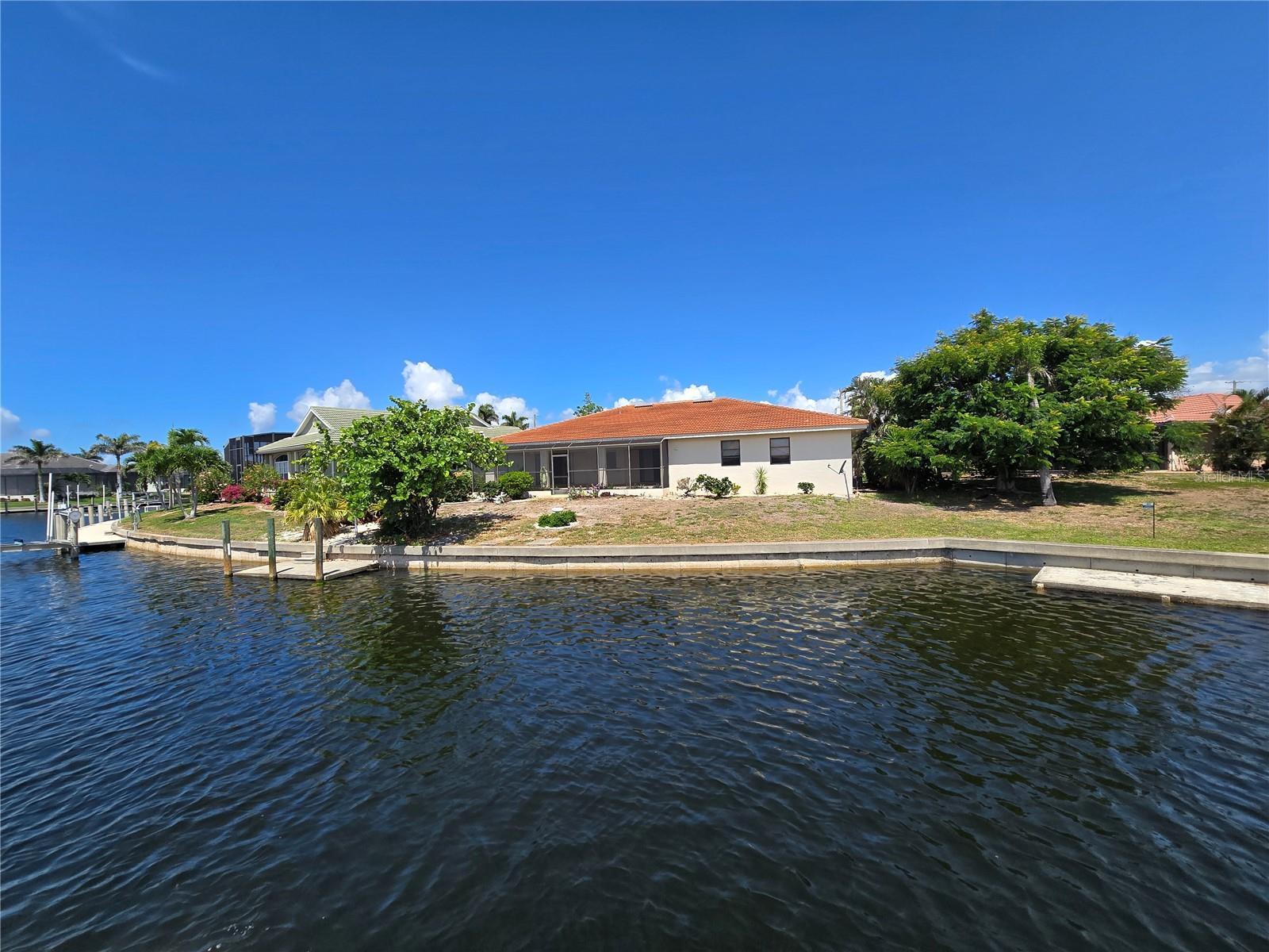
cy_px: 476
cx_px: 634
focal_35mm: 13
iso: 50
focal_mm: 2.2
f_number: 2.2
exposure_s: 1/1946
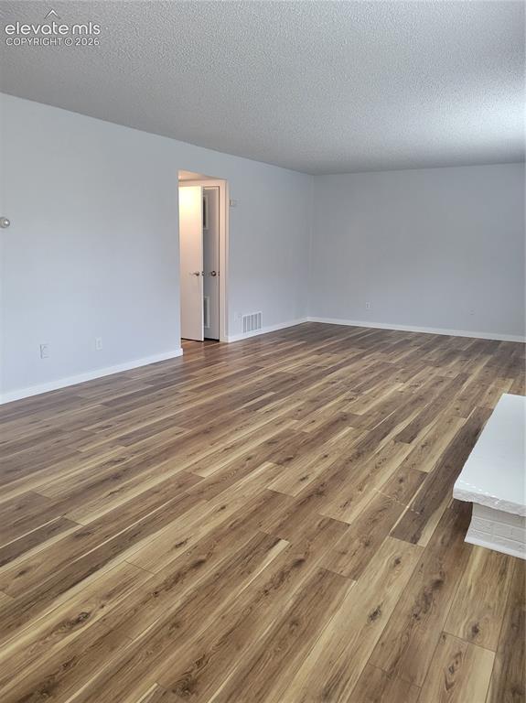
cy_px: 352
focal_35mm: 26
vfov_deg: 67.3
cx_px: 263
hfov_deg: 53.0
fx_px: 527
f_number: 1.8
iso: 250
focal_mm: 5.4
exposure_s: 1/120
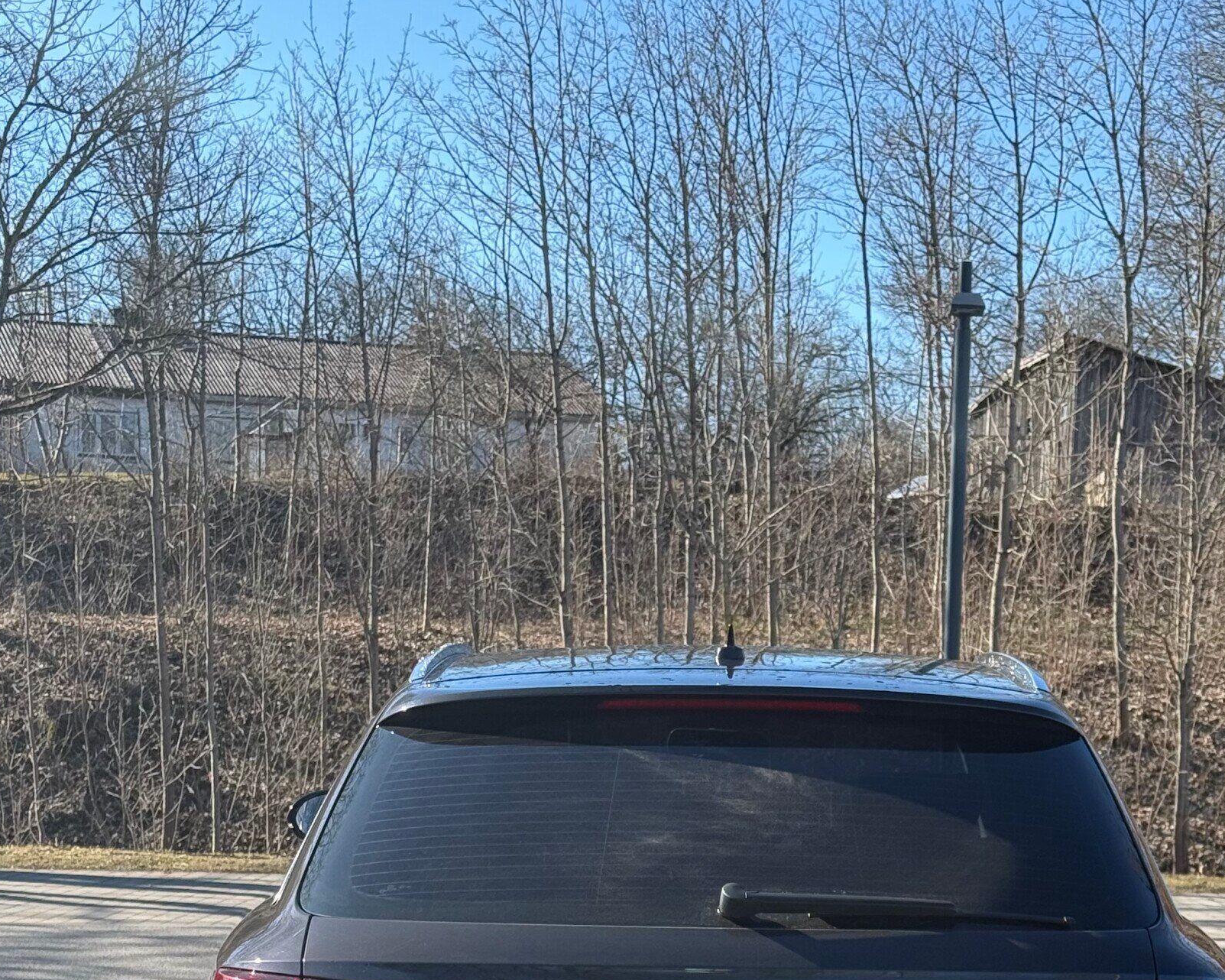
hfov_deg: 25.0
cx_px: 734
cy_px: 907
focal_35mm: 76
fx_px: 2755
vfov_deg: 19.7
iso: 80
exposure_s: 1/2208
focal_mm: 6.76
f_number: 1.78
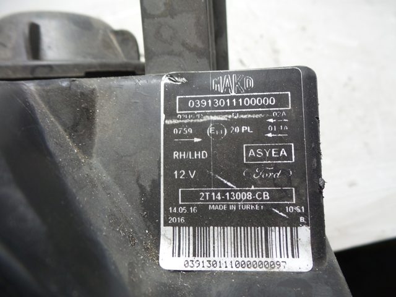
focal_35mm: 23
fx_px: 263
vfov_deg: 58.9
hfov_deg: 73.9
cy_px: 148
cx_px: 198
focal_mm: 4.1
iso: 100
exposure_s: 1/30
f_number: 2.8
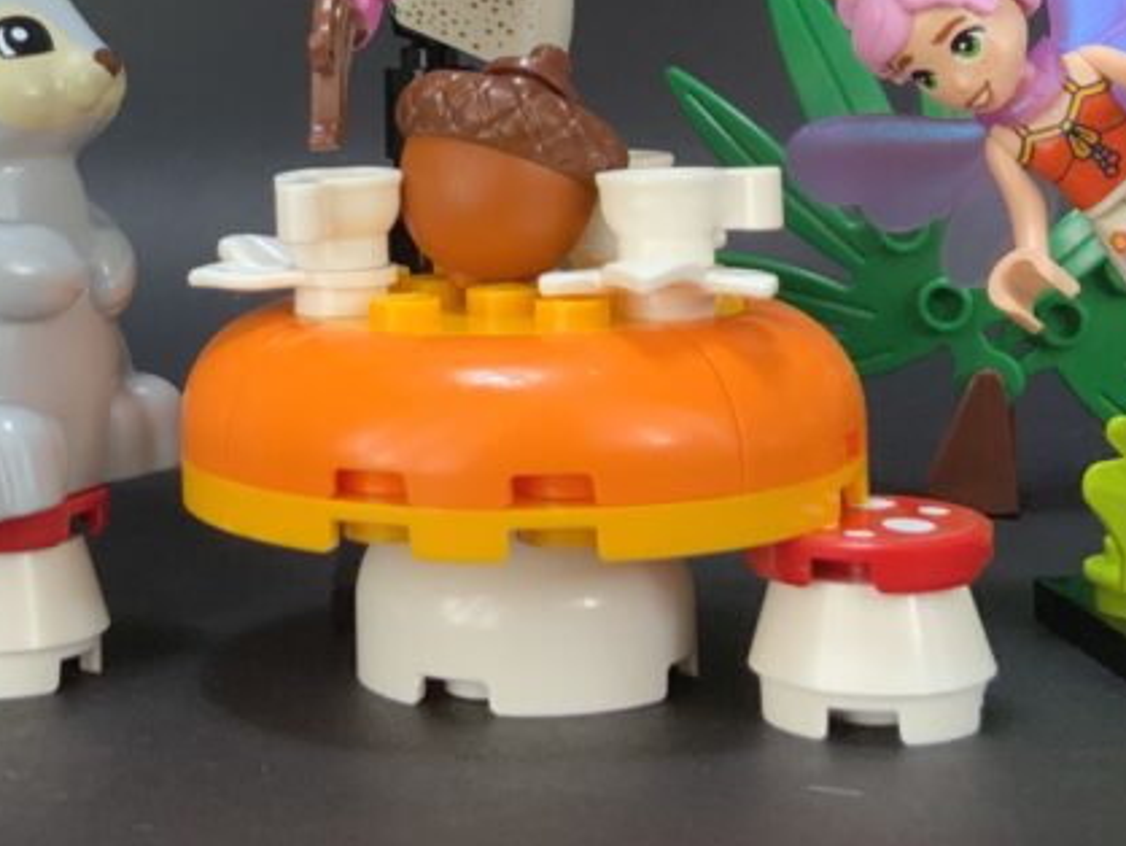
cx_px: 283
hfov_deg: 27.0
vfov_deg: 20.2
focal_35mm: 71
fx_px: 2311
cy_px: 30
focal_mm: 3
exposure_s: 1/60
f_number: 1.8
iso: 100
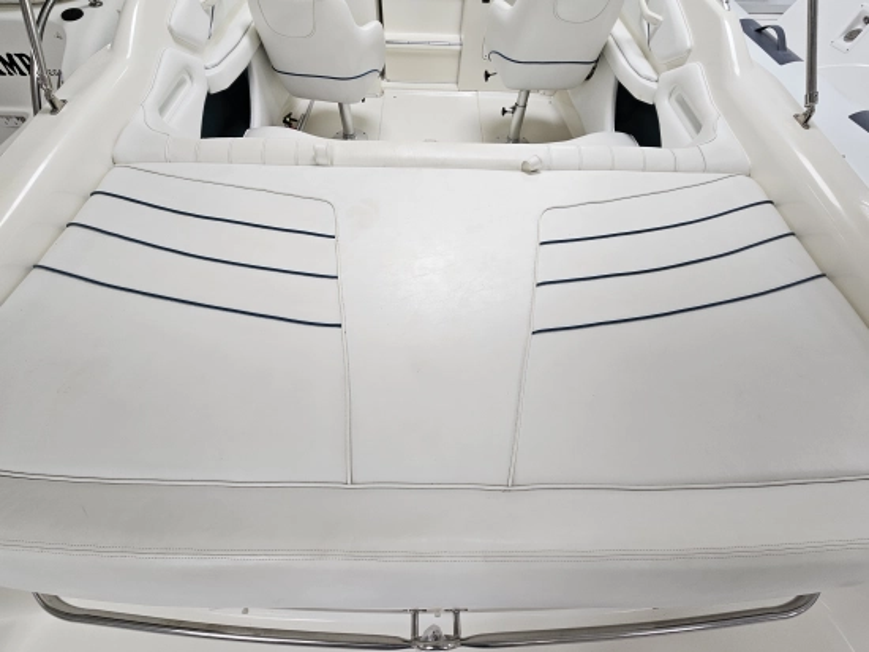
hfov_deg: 106.2
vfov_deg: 90.0
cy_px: 326
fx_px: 326
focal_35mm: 13
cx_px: 434
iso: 50
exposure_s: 1/50
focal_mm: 2.2
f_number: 2.2
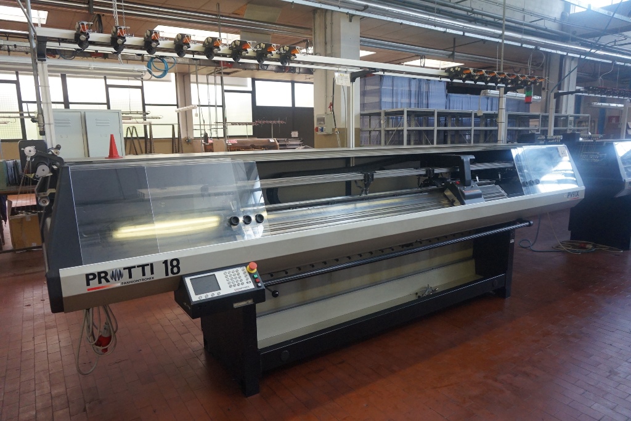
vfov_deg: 53.1
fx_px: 421
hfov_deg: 73.7
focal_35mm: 24
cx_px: 316
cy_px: 210
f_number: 4
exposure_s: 1/160
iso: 1250
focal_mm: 16
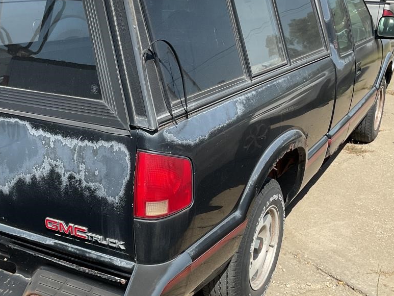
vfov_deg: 30.3
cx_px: 148
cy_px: 164
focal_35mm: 48
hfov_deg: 39.4
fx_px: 546
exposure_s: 1/1490
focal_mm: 3
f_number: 1.8
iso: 16
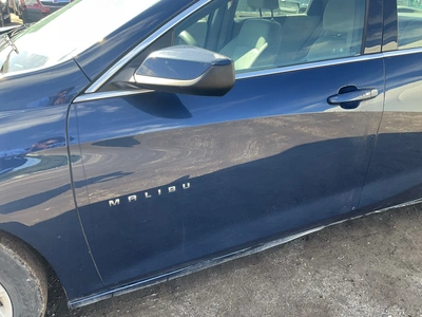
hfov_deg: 61.7
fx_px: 354
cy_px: 158
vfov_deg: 48.2
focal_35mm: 29
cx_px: 211
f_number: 1.8
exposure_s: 1/122
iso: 25
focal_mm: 3
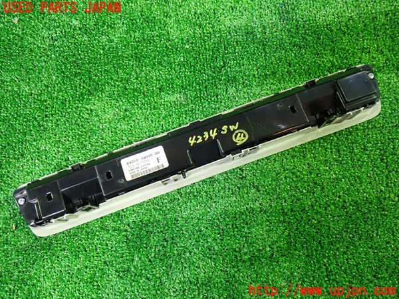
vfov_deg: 46.8
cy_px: 150
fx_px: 346
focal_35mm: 30
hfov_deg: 60.0
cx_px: 200
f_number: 2.3
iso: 640
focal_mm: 5.4
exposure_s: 1/30
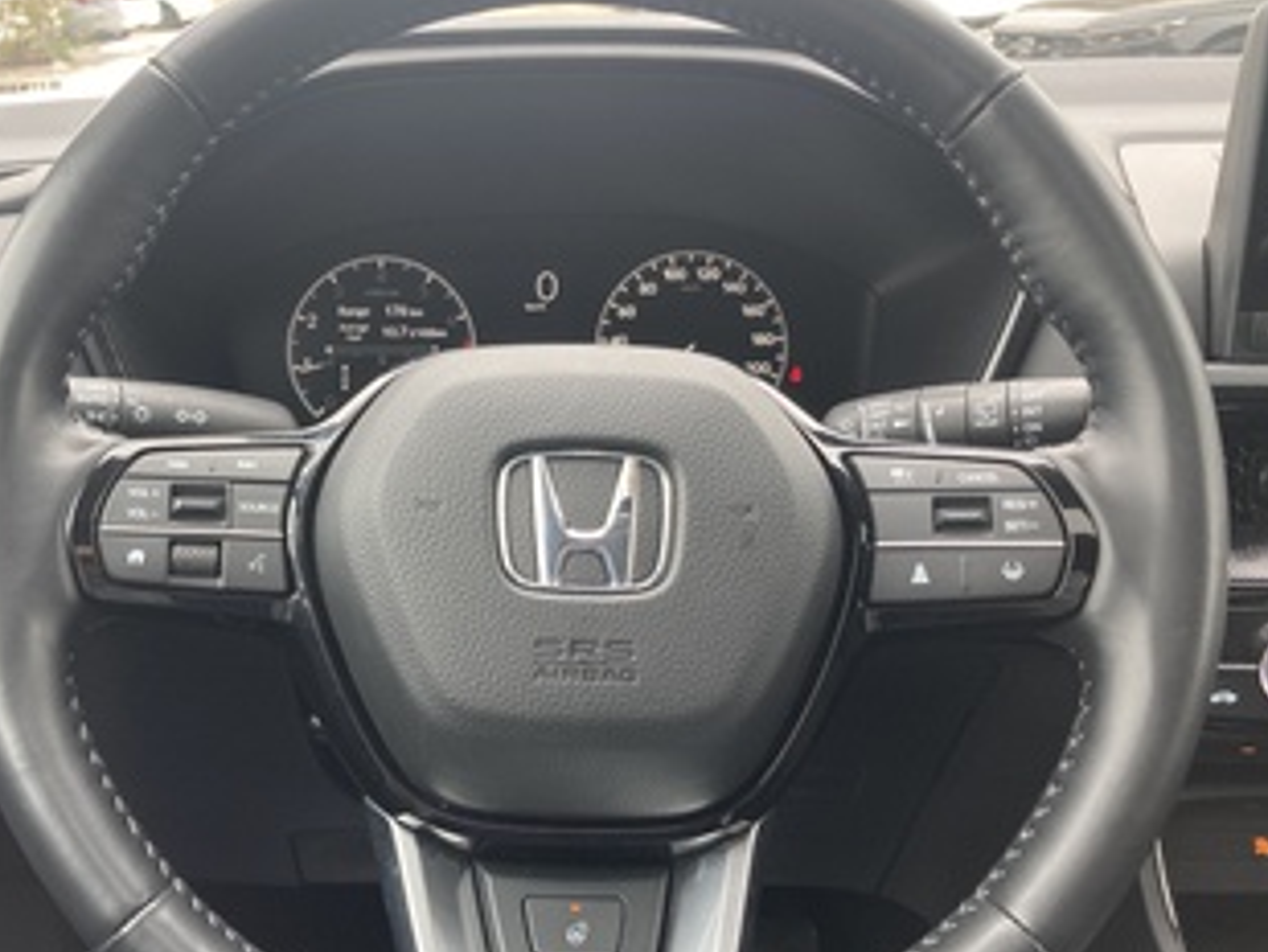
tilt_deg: -20.4
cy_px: 499
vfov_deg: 37.7
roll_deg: -1.7
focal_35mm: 38
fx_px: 1392
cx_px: 480
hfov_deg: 48.5
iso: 80
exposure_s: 1/121
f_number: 1.8
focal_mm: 3.99
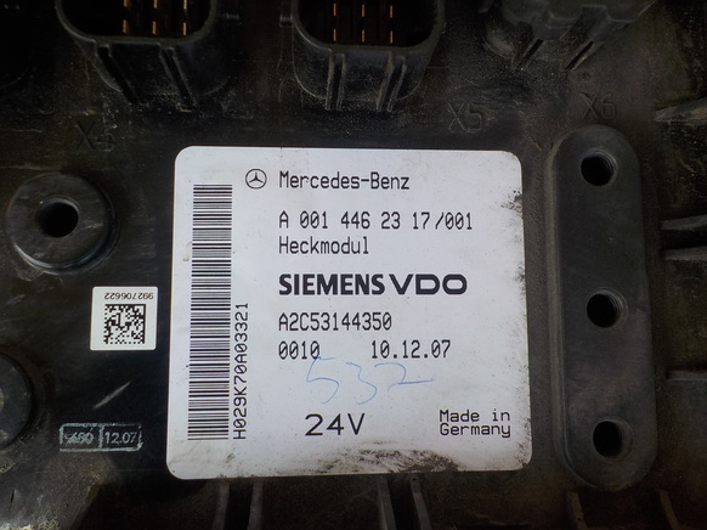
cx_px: 372
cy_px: 259
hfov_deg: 55.3
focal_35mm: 33
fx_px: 674
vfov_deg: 42.9
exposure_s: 1/80
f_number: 3.3
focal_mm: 4.1
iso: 125
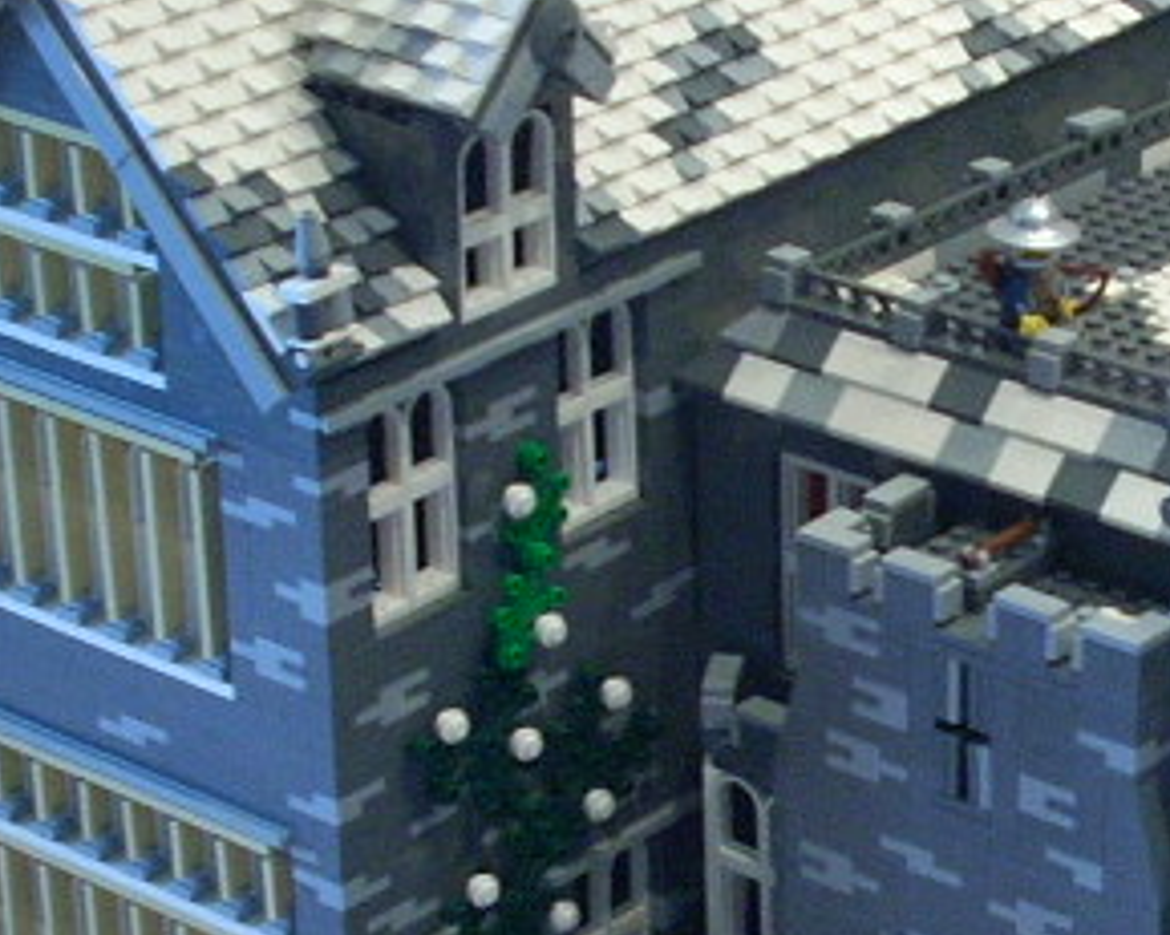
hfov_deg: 14.9
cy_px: 652
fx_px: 4431
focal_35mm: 128
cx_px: 1065
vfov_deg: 12.0
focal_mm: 6.2
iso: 200
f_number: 2.8
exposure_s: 1/17.8
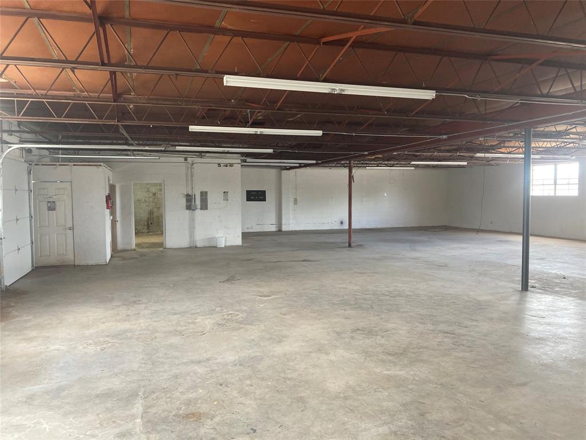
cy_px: 220
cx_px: 293
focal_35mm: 28
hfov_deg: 63.4
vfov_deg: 49.7
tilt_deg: -2.6
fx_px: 474
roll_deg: +0.6
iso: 100
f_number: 1.8
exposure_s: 1/60
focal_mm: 3.99
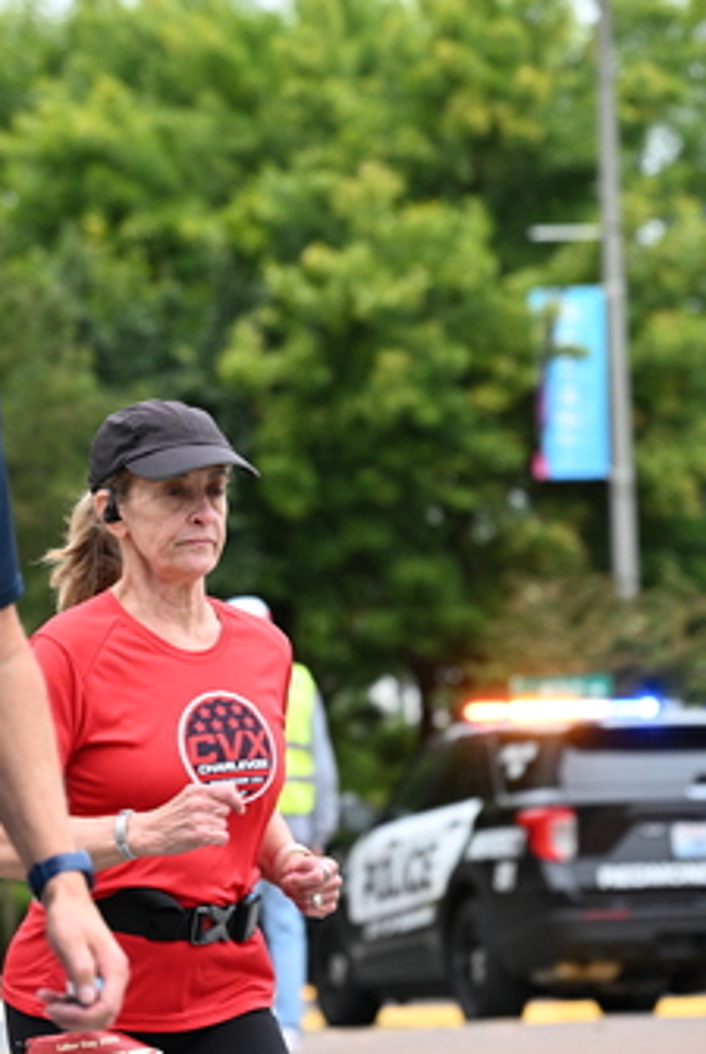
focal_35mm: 170
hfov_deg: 8.1
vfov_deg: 12.1
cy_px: 543
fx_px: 4985
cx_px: 215
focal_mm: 104
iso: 1600
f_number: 4
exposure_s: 1/640
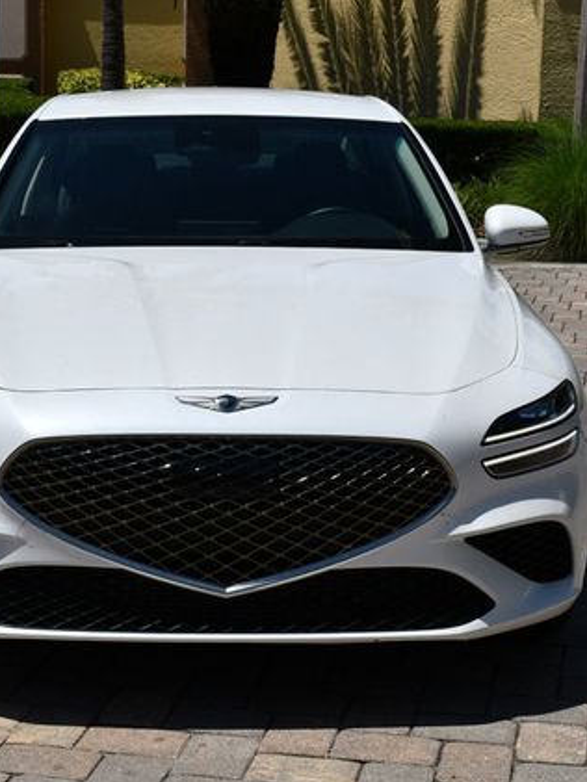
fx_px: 1717
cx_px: 217
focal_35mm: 76
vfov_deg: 25.7
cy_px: 396
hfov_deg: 19.4
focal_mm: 26
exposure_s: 1/400
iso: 100
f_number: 10
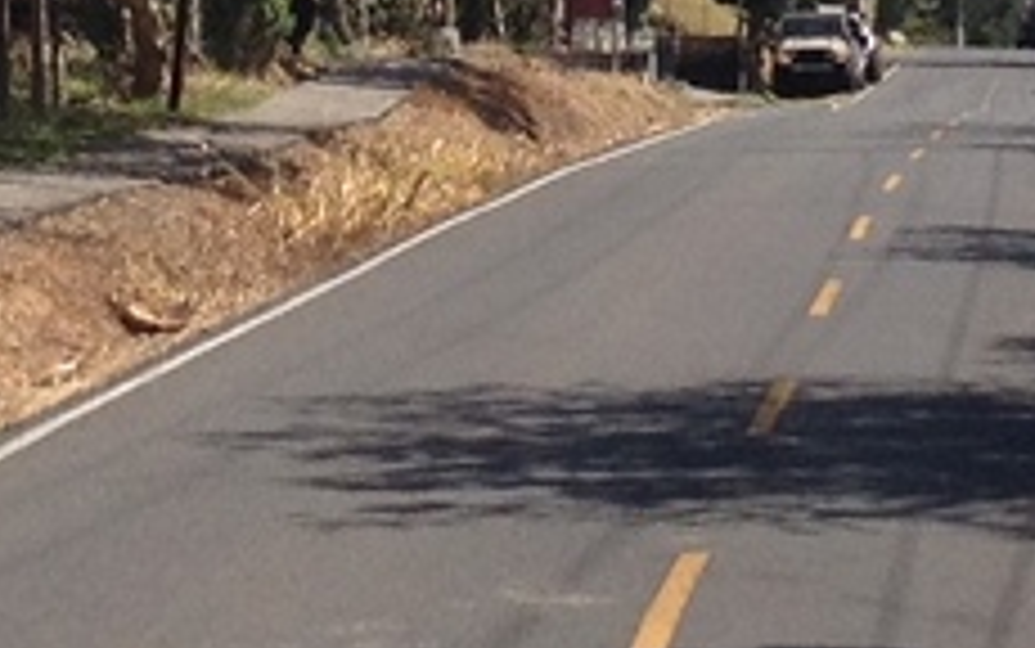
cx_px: 634
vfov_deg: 5.0
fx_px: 7281
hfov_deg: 8.1
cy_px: -396
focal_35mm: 258
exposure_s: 1/1534
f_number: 2.4
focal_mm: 4.28
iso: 50
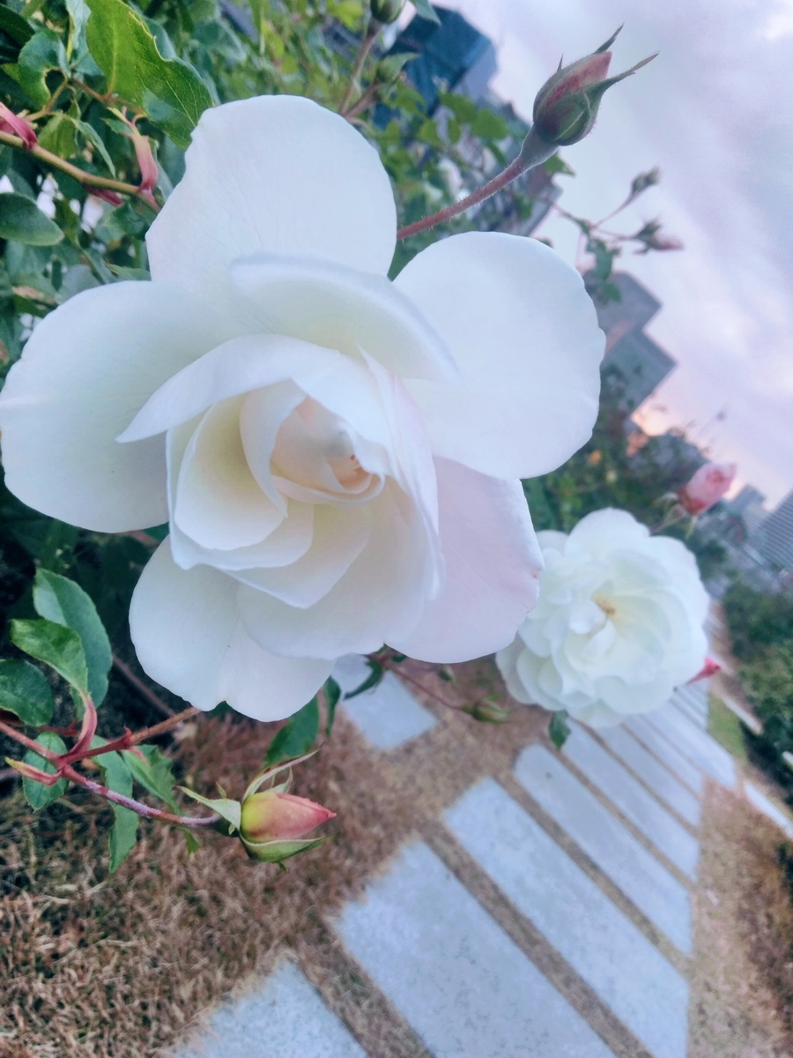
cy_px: 529
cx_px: 396
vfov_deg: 67.3
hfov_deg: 53.1
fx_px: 794
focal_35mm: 26
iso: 38
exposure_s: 1/59
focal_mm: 3.46
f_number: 2.2
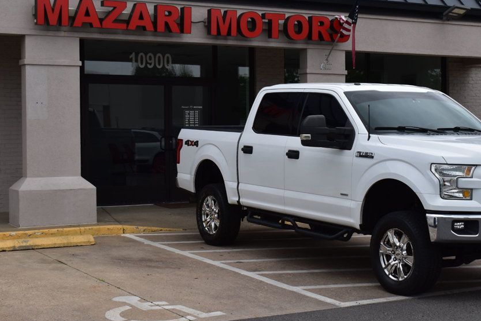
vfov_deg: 21.0
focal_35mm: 65
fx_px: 863
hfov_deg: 31.1
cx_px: 268
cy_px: 151
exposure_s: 1/500
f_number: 11
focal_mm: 35
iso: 360
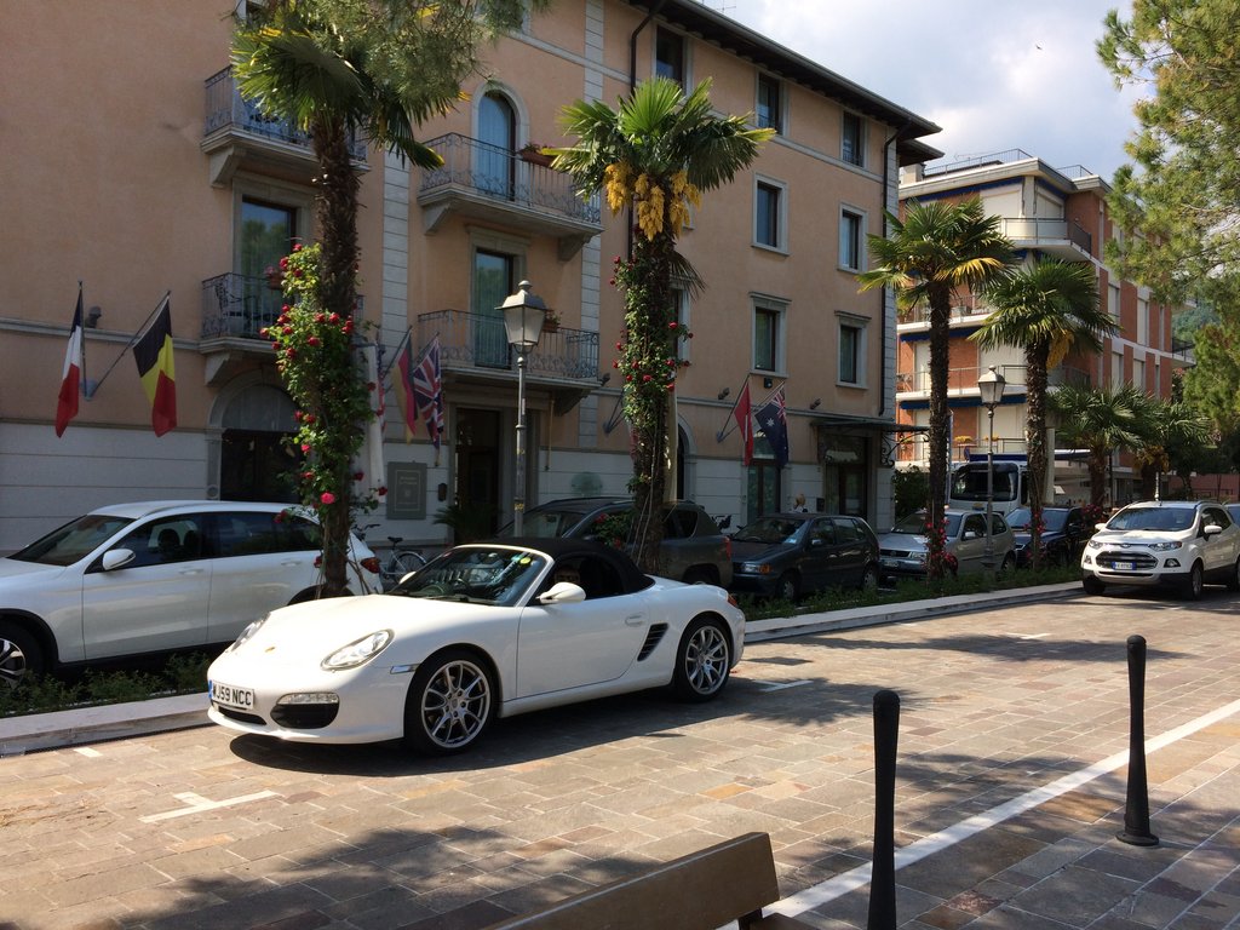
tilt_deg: +2.3
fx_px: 1039
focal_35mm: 29
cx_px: 620
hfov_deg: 61.7
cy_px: 465
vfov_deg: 48.2
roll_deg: -0.5
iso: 32
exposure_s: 1/1282
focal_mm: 4.15
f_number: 2.2
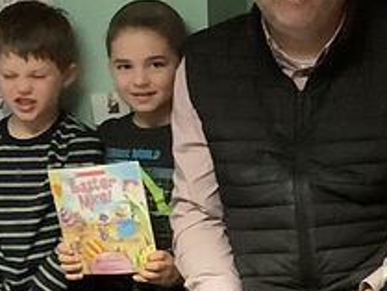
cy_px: 363
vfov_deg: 9.6
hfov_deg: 13.0
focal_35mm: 152
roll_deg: +0.4
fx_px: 1700
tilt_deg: -16.2
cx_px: 244
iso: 400
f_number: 2.4
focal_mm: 3.3
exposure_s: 1/40
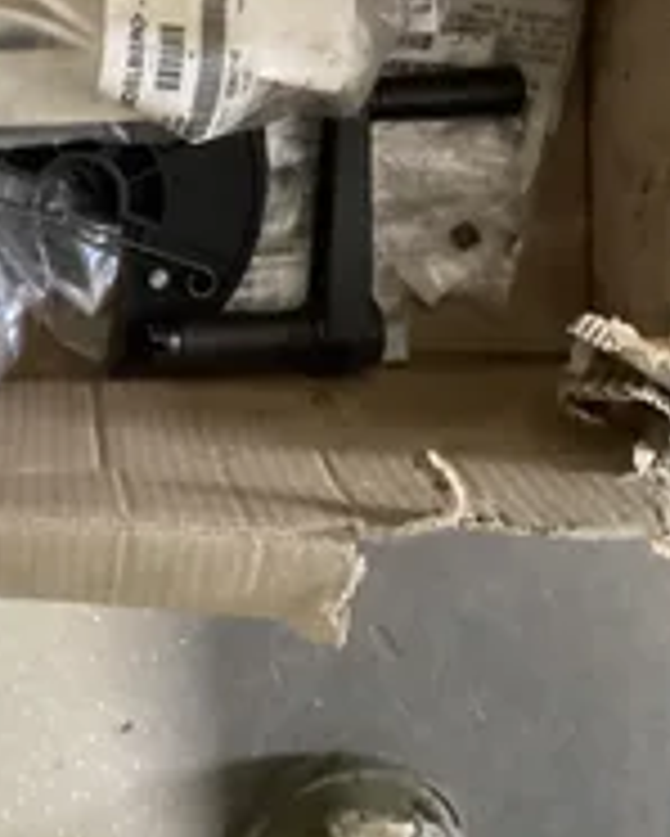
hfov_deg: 22.6
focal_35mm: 65
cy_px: 166
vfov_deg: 28.5
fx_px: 1610
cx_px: 0
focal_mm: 3.3
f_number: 2.4
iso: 640
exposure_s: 1/25
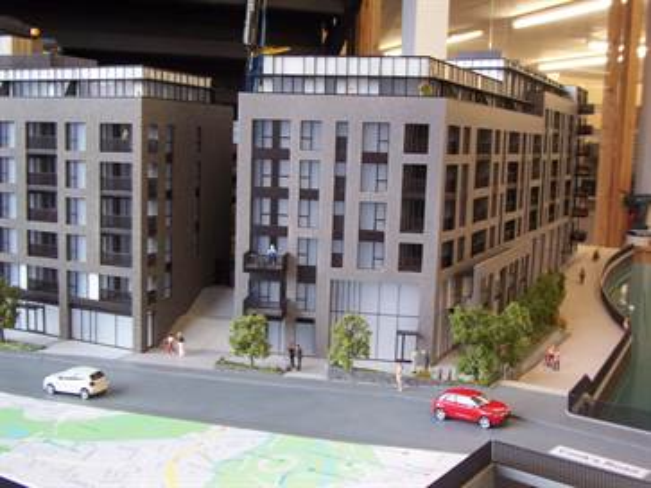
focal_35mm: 39
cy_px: 244
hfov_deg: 47.9
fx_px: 733
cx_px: 326
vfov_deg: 36.8
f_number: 3.9
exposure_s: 1/30
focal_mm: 6.4
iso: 125
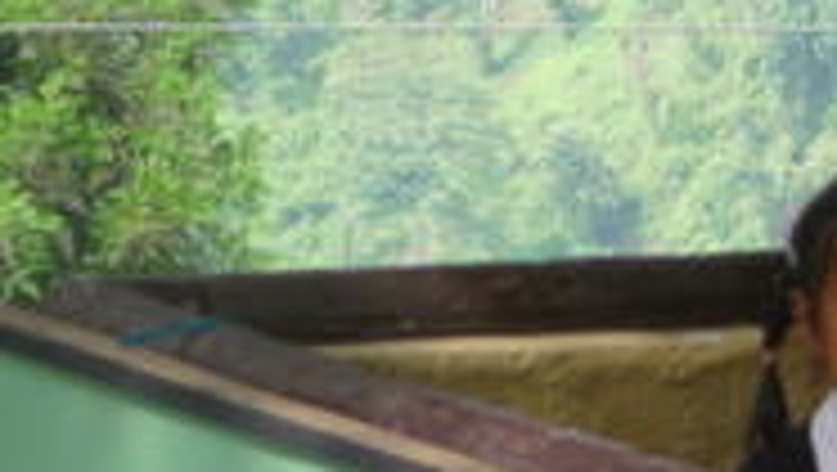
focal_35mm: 821
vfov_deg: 1.5
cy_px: 398
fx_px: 18237
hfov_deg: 2.6
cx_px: 909
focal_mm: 47
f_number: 4.9
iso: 100
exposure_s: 1/160
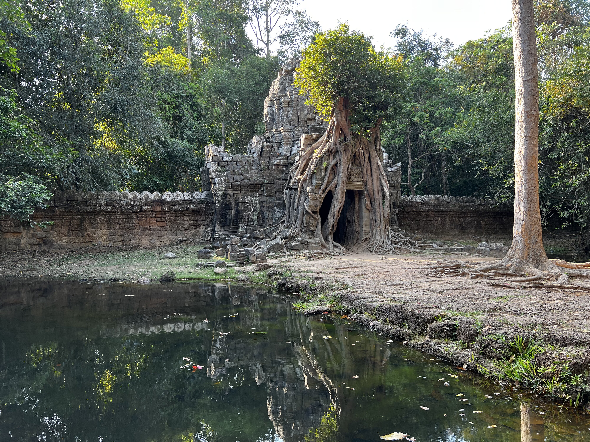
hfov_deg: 67.3
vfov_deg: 53.1
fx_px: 443
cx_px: 295
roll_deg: +1.2
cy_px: 221
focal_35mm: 26
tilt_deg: +0.6
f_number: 1.5
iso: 40
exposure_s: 1/174
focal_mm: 5.7
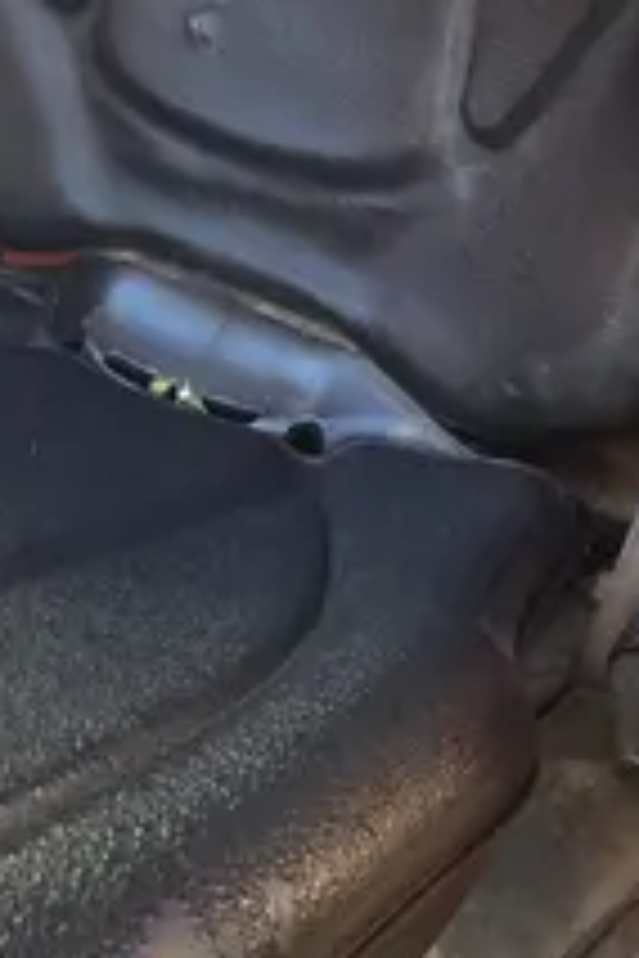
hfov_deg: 13.6
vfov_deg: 19.6
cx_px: 130
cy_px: -61
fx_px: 2662
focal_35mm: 100
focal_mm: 3.99
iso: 50
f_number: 1.8
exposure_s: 1/121
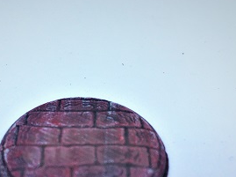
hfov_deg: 35.4
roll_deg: -1.2
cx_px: 88
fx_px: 368
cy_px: 145
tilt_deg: -43.3
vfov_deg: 26.4
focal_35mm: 54
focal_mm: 4.15
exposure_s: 1/254
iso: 25
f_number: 2.2
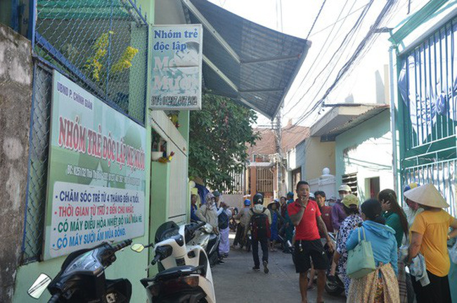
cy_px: 152
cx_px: 228
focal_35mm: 38
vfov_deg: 35.4
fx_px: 475
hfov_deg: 51.4
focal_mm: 25
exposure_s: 1/160
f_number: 6.3
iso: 160
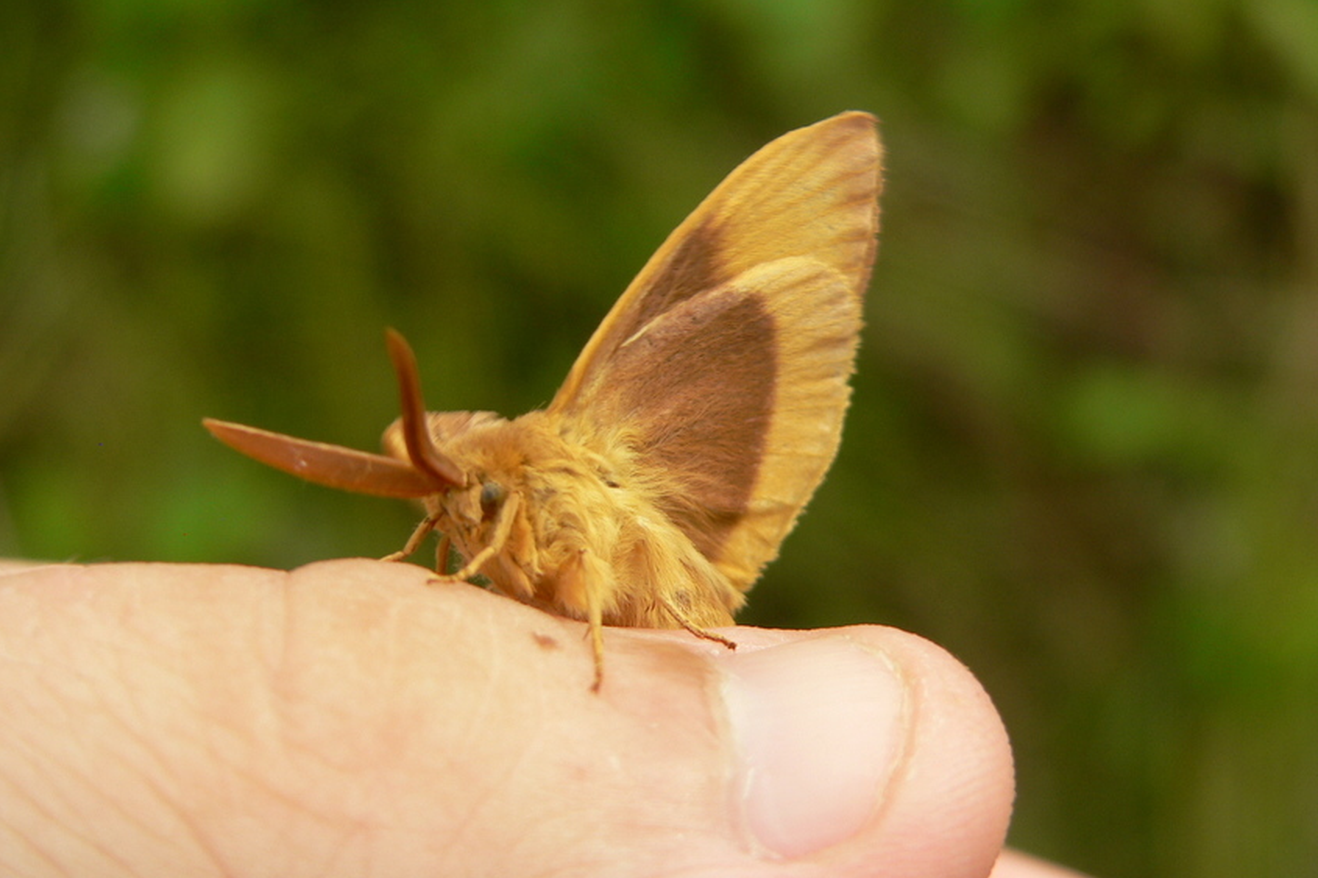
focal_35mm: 105
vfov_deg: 13.0
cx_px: 659
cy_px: 441
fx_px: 3843
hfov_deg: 19.5
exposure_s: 1/320
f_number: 4
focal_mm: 16.6
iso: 80
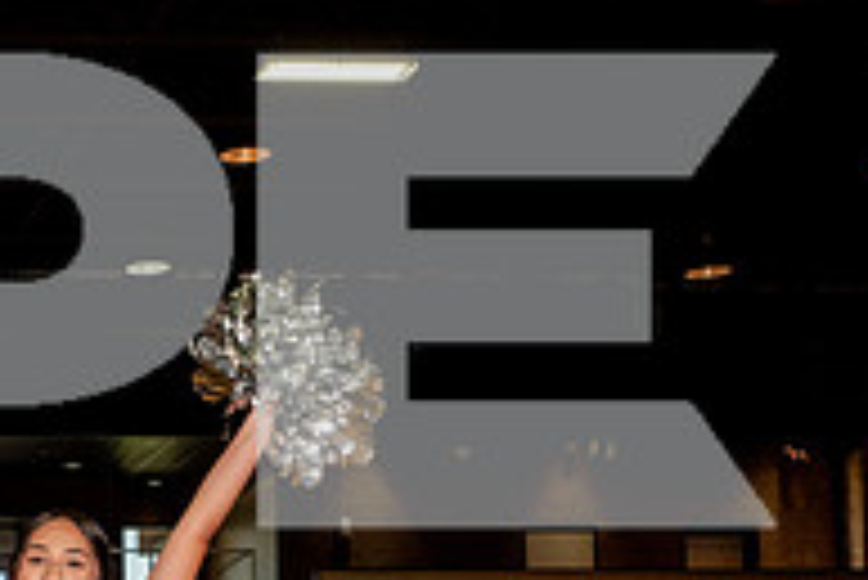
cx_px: -355
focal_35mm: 102
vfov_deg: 12.8
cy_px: 839
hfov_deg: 18.2
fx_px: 2461
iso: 800
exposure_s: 1/320
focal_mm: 34
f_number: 7.1
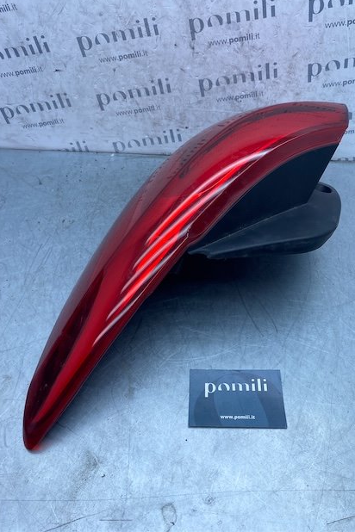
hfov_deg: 46.3
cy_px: 257
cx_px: 204
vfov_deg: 65.5
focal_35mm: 28
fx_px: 414
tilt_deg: -45.9
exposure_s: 1/733
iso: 32
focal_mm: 4.25
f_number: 1.8
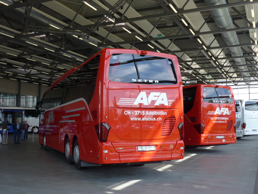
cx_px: 129
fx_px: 306
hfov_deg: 45.8
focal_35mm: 41
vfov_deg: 35.1
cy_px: 97
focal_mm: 8.4
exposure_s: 1/250
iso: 80
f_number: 2.8
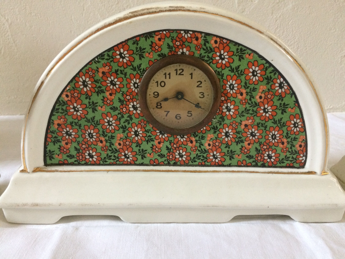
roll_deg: -1.1
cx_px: 172
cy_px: 130
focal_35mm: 29
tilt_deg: -20.6
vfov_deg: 48.2
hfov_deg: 61.7
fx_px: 289
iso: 250
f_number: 2.2
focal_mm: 4.15
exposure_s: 1/20
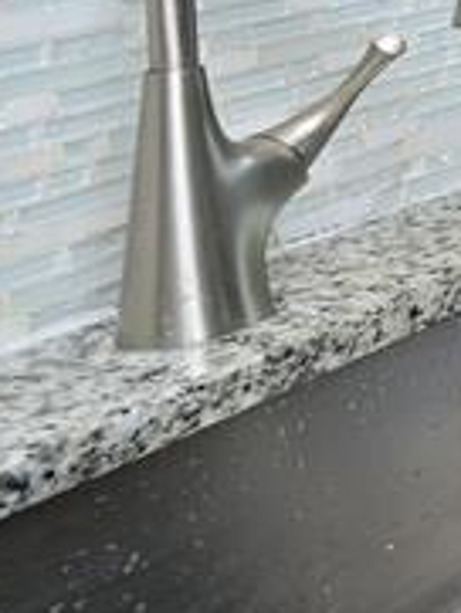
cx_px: 1695
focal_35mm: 76
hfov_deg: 9.0
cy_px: -166
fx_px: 1348
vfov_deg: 23.0
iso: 500
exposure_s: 1/60
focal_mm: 14
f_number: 9
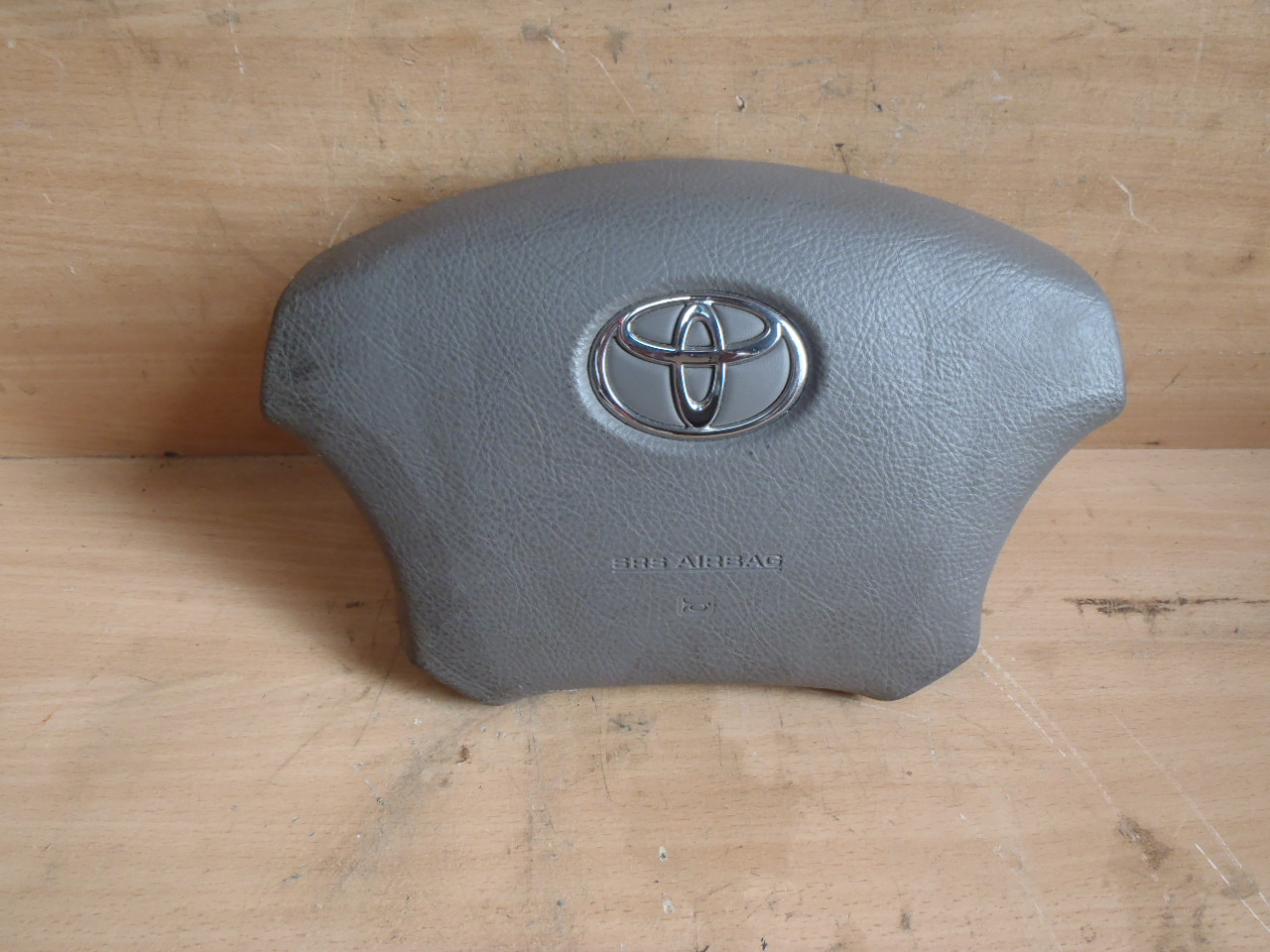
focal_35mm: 28
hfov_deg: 63.4
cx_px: 635
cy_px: 476
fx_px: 1027
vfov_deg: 49.7
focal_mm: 5
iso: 200
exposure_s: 1/30
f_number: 3.9
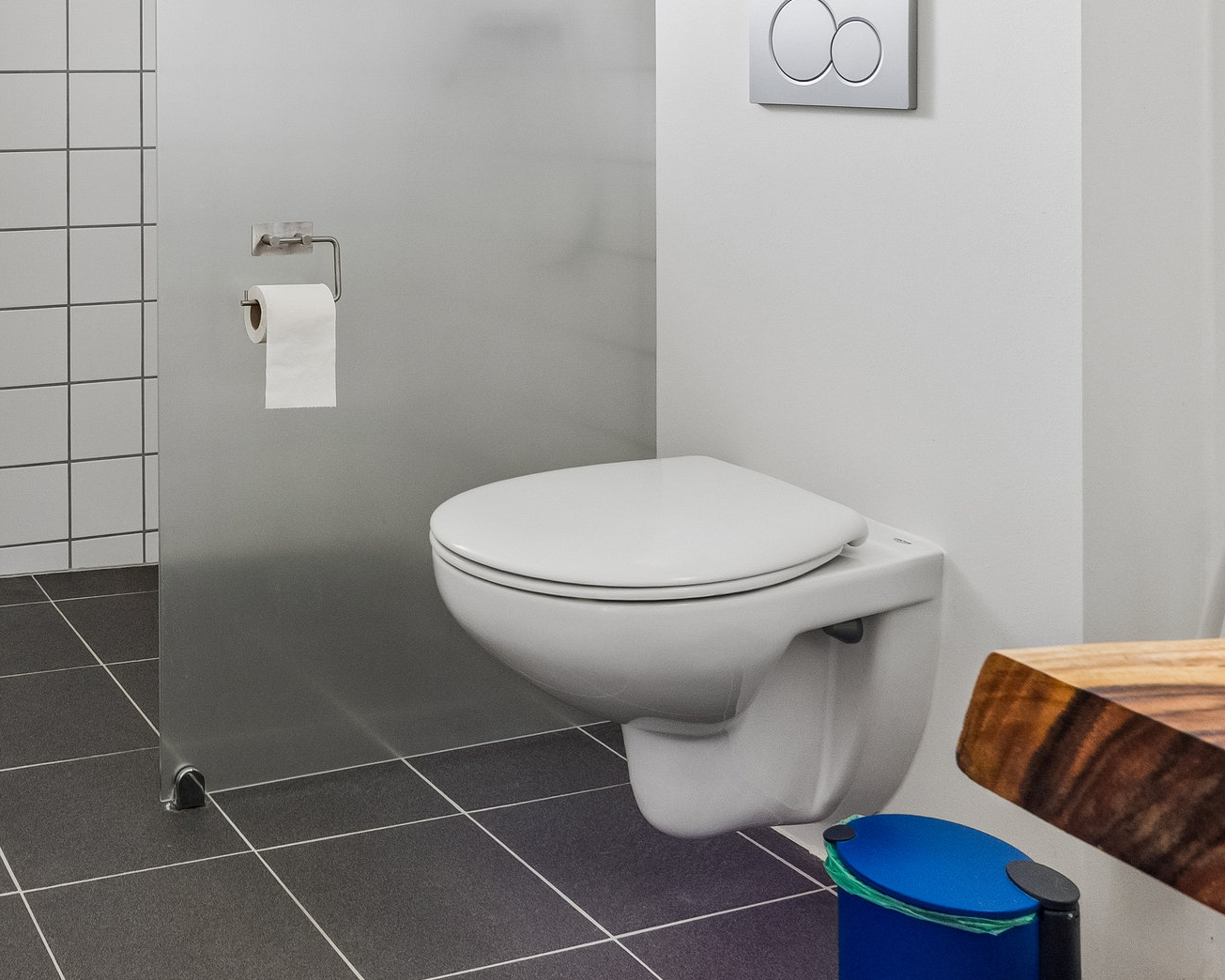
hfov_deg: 40.2
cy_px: 75
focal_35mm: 42
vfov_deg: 33.5
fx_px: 1526
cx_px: 104
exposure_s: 1/10
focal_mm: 13
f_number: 8
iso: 400
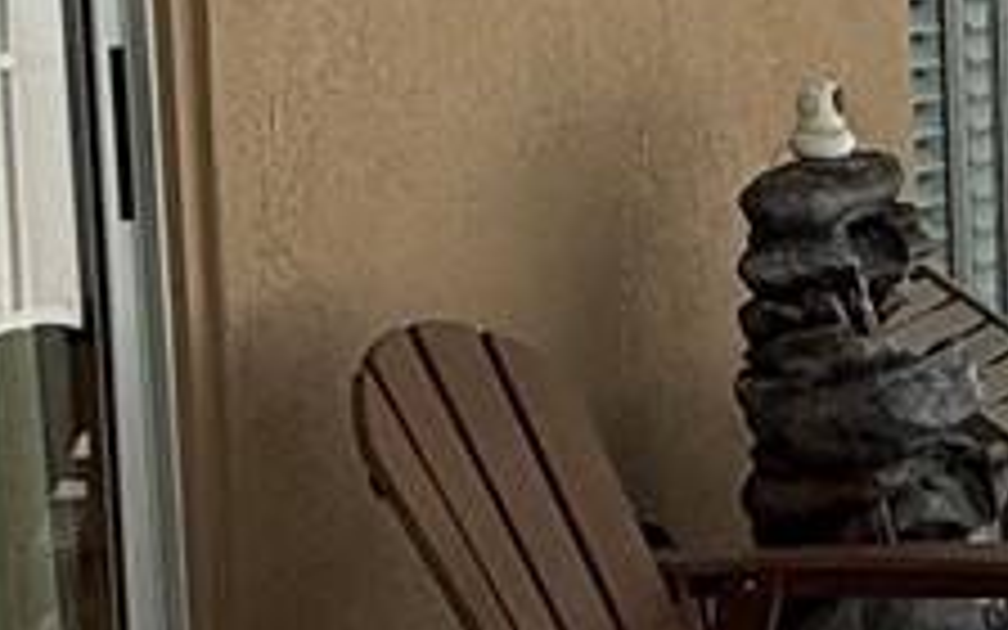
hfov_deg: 17.3
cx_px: 1593
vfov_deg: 12.3
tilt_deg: -3.3
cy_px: 130
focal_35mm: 106
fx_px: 2912
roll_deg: +1.1
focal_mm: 2.22
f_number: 2.2
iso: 50
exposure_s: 1/531
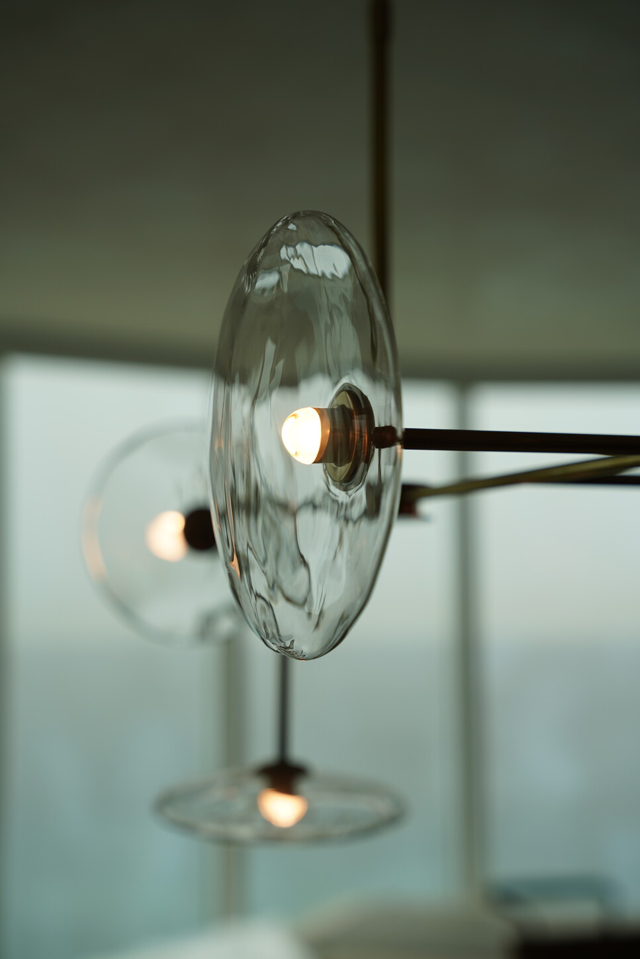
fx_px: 1866
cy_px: 480
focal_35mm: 70
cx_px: 320
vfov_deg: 28.8
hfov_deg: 19.5
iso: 100
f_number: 4
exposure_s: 1/160
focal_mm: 70
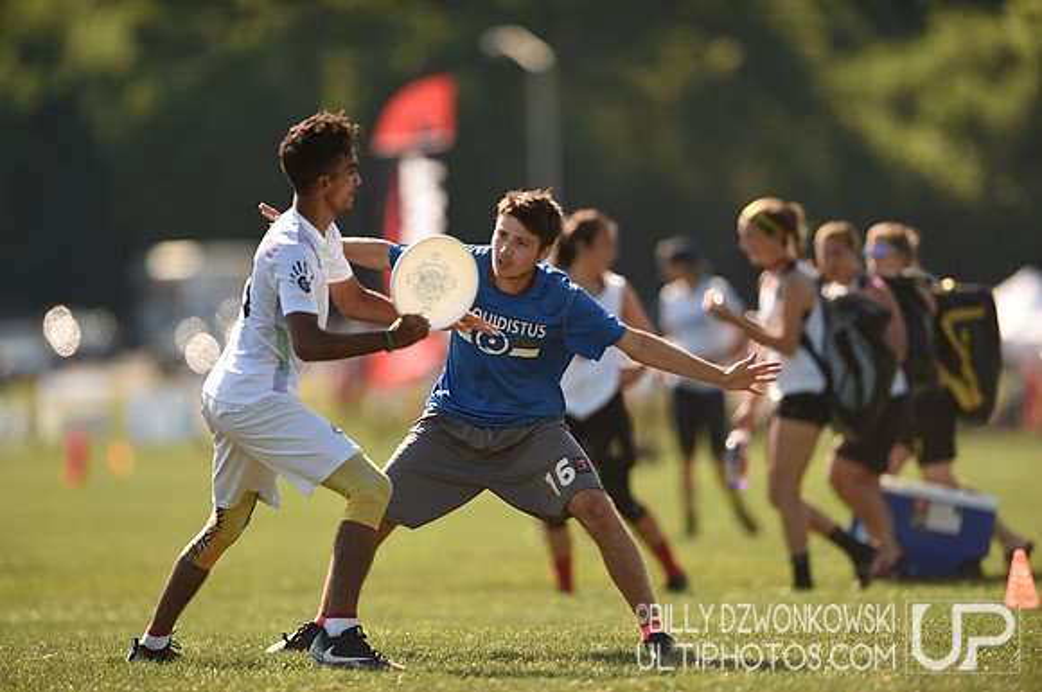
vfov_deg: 3.4
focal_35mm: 400
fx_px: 11562
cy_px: 346
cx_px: 521
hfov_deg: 5.2
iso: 100
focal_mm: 400
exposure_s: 1/1000
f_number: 3.2
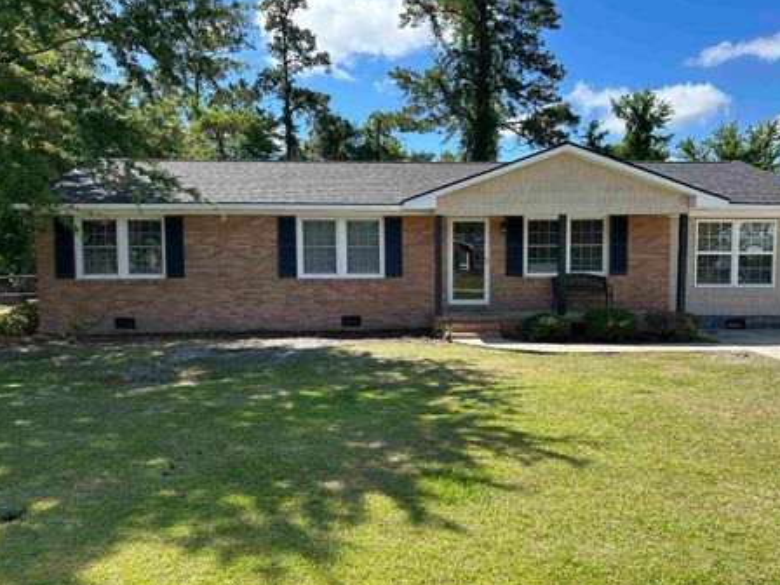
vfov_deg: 48.2
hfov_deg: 61.5
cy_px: 293
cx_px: 428
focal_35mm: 29
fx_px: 653
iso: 50
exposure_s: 1/2008
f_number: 1.5
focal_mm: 5.7
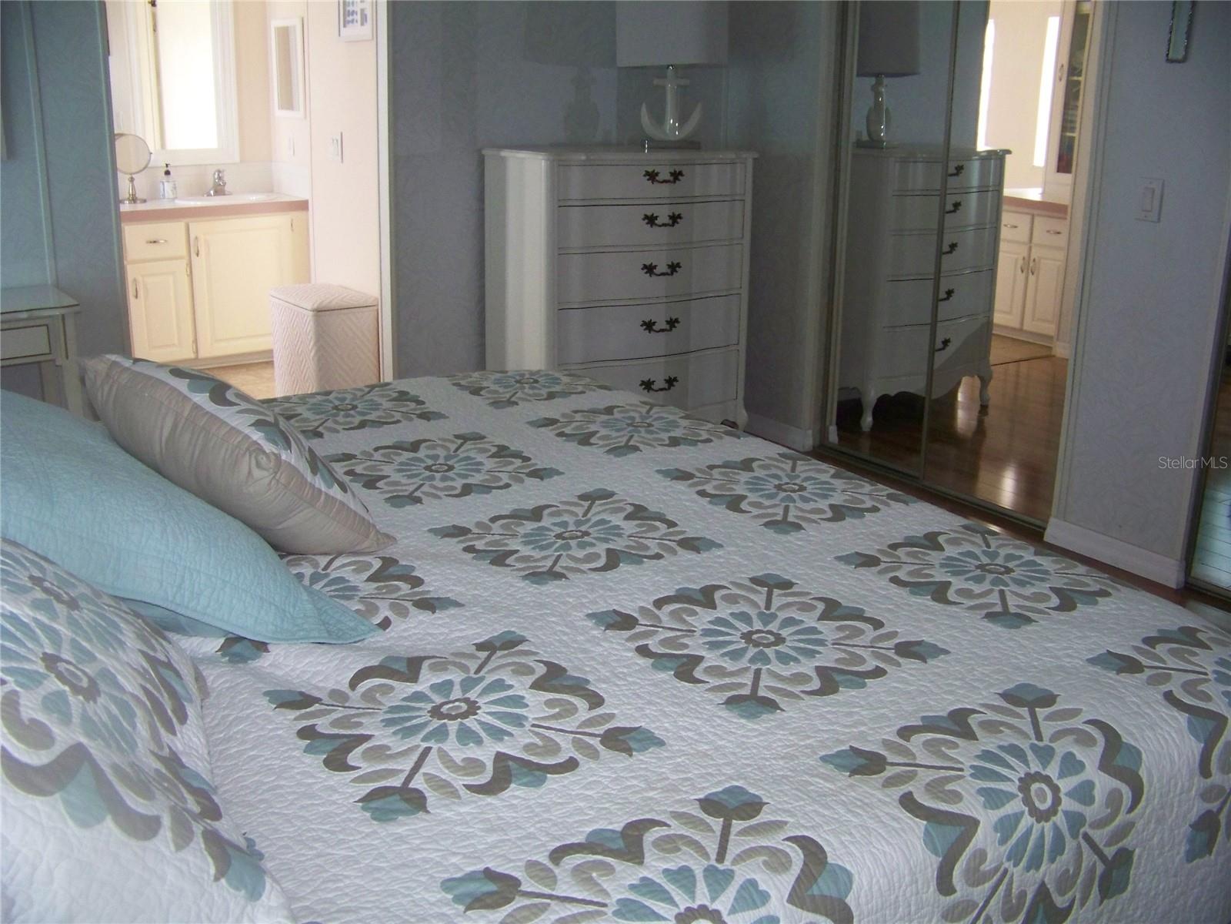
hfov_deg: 51.4
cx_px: 616
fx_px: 1280
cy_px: 462
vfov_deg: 39.7
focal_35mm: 36
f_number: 2.8
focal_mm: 5.85
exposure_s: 1/30
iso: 200
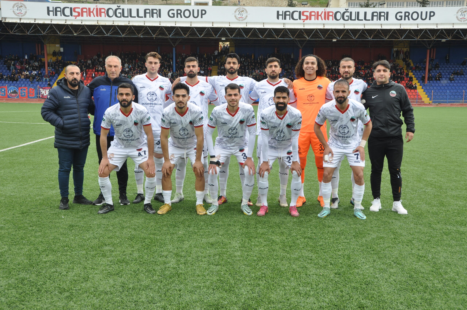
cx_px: 234
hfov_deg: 46.5
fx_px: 544
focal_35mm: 42
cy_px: 155
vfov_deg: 31.8
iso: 200
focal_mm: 28
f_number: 7.1
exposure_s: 1/200
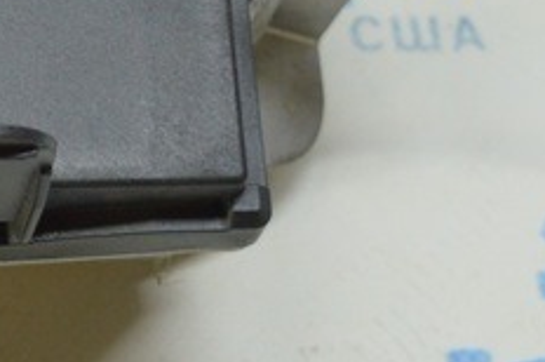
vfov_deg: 8.6
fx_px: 2404
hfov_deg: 12.1
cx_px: -345
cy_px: 15
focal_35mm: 159
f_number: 4
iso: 400
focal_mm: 24
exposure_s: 1/40
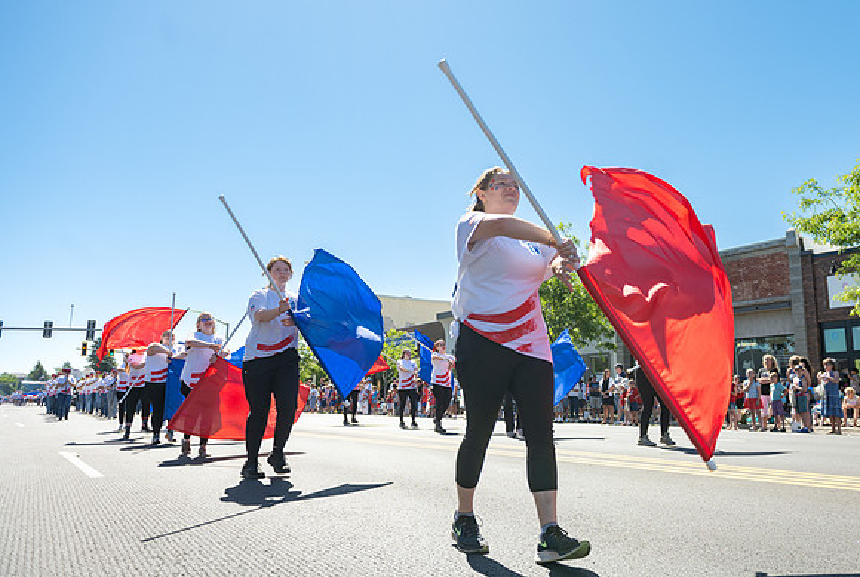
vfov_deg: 44.8
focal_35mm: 29
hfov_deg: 62.5
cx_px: 525
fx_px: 699
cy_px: 257
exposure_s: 1/500
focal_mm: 24
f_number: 3.5
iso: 100
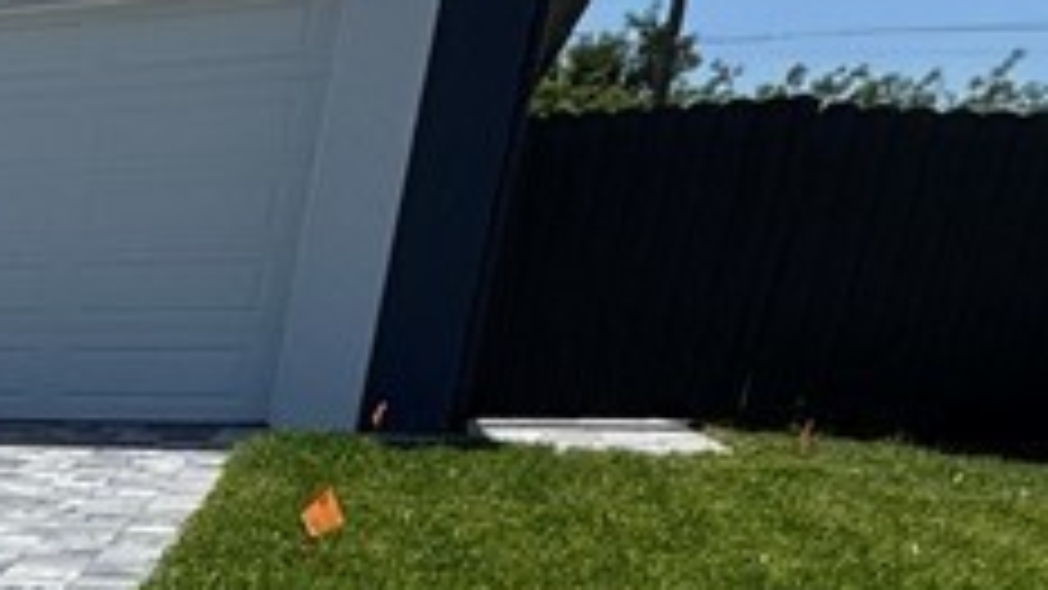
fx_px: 1862
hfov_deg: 20.2
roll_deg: +1.2
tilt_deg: -18.8
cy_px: 946
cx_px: -927
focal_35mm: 67
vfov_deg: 16.1
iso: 32
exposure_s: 1/3717
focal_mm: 2.22
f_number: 2.2
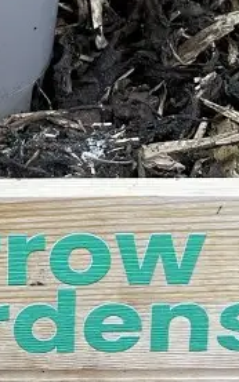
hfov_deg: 12.4
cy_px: -255
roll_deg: -1.7
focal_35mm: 102
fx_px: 1064
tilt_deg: -15.2
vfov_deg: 17.5
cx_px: -72
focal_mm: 4.2
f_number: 1.6
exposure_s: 1/50
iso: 100
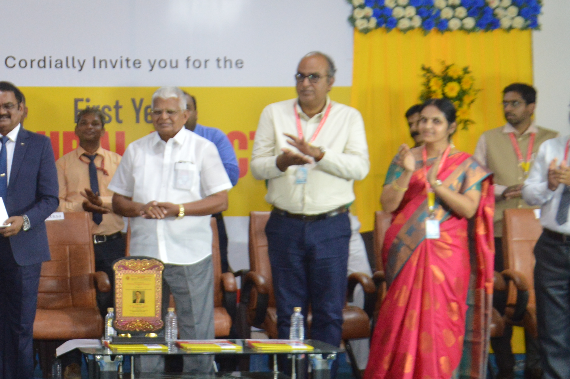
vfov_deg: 13.8
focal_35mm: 99
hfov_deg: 19.8
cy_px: 157
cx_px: -53
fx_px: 1566
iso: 800
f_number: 4.5
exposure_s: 1/125
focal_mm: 28
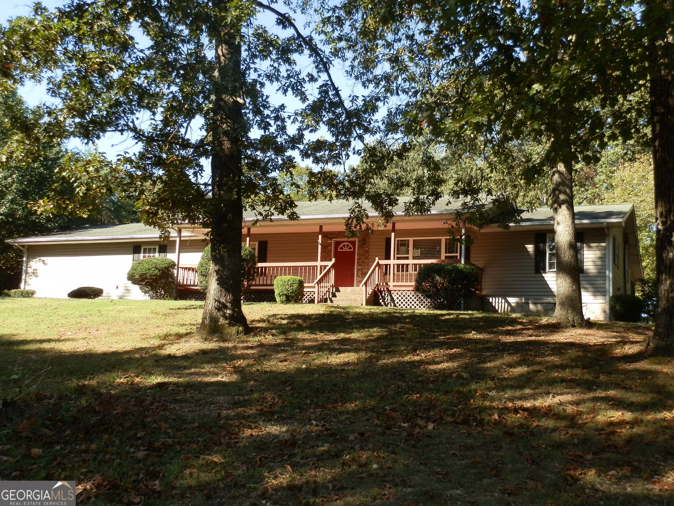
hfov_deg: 44.8
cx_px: 337
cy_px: 253
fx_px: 818
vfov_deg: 34.3
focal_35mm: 42
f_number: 3.4
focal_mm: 7.64
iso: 64
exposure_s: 1/160
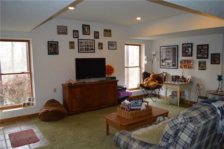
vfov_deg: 47.8
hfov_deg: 67.4
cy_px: 74
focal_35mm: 27
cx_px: 112
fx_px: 168
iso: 500
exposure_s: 1/60
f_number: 3.5
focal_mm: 18
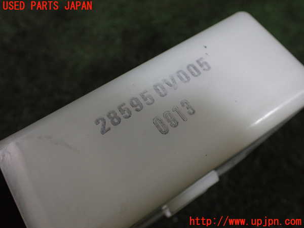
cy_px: 114
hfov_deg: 60.0
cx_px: 152
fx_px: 263
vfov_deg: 46.8
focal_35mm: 30
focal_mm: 5.4
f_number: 2.3
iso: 400
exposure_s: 1/125
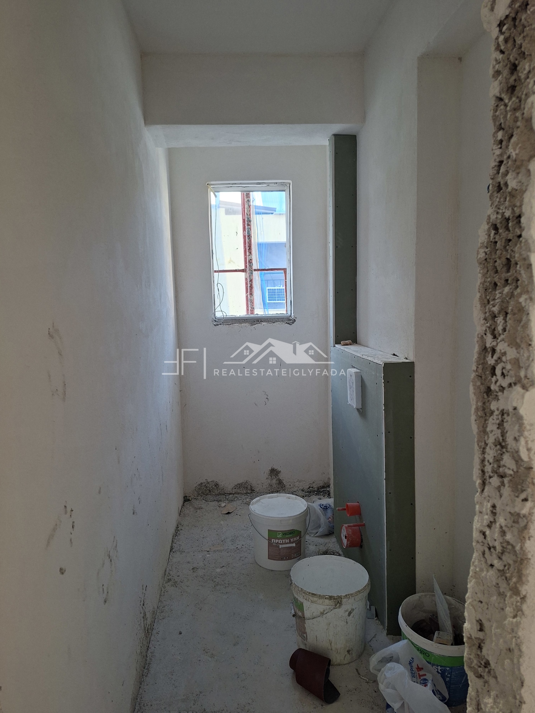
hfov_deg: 58.9
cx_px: 268
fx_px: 474
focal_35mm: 23
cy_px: 356
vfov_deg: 73.9
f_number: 1.8
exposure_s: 1/100
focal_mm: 5.54
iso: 125
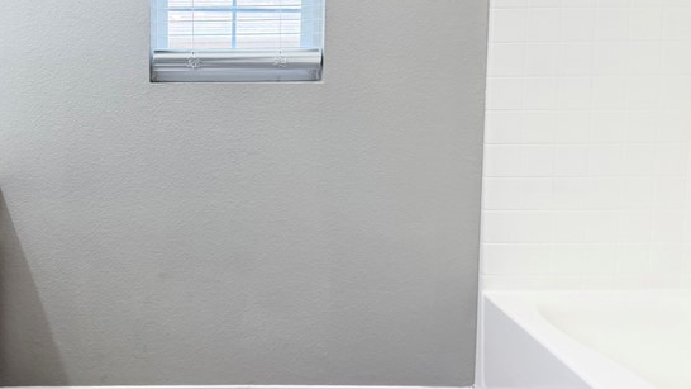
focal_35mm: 49
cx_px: 194
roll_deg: +0.8
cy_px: 150
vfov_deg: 24.4
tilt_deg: -7.2
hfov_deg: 41.2
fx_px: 898
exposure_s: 1/120
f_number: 1.78
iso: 200
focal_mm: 6.76
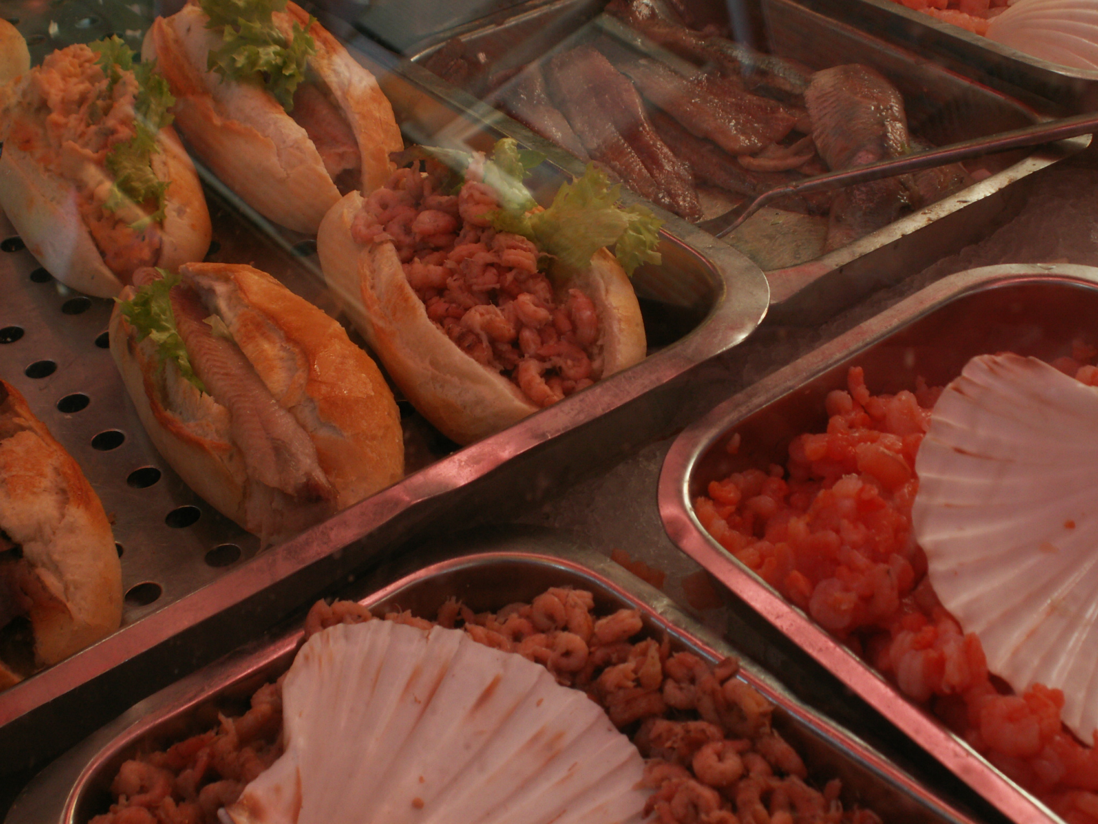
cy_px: 412
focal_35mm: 63
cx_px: 549
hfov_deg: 30.7
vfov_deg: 23.3
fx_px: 1998
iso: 50
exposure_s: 1/60
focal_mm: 10.58
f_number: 4.5
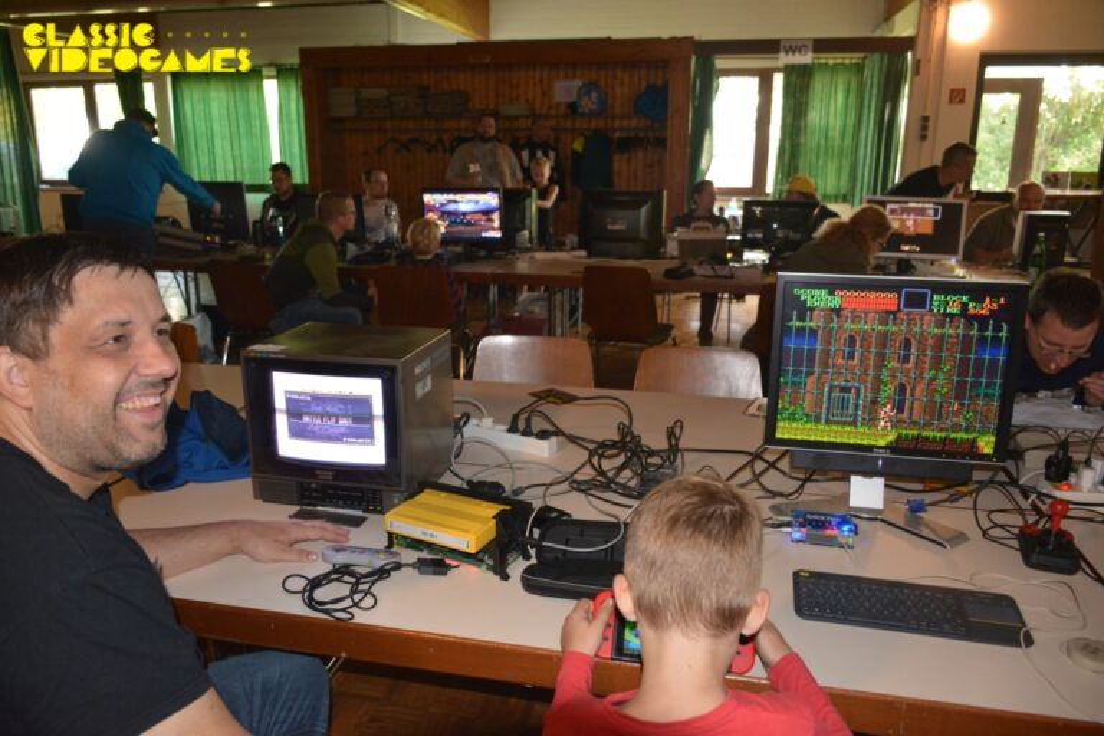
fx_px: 828
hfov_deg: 67.4
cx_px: 552
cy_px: 368
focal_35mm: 27
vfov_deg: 47.9
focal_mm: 18
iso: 1400
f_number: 3.5
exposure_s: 1/60
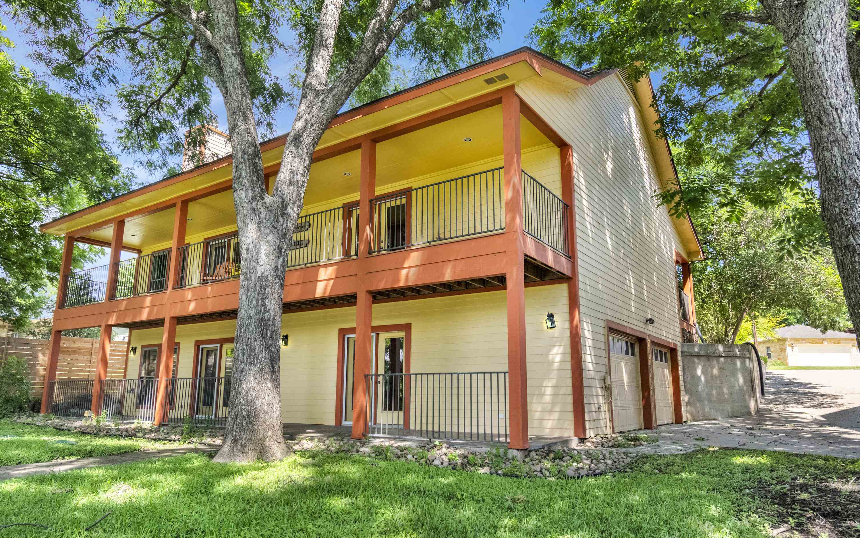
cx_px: 431
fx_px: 539
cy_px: 285
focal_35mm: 23
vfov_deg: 53.0
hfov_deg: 77.2
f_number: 5
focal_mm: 15
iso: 2500
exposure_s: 1/1600
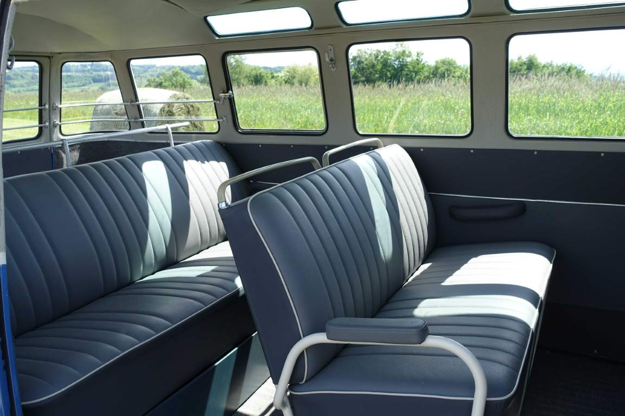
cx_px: 312
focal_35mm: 32
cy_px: 208
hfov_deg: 58.7
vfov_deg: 41.1
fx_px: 556
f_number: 4
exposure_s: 1/250
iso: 125
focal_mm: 11.81
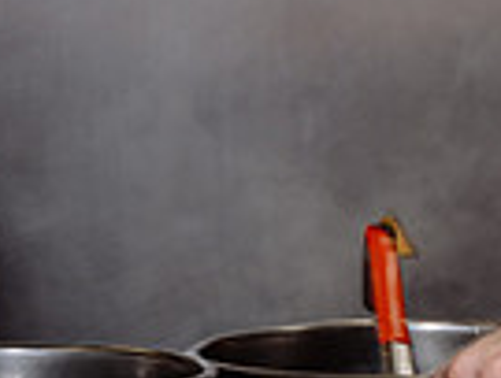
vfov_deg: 6.1
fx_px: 3570
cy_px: 63
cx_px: 758
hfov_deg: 7.9
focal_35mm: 246
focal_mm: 53
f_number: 4
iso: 100
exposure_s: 1/60
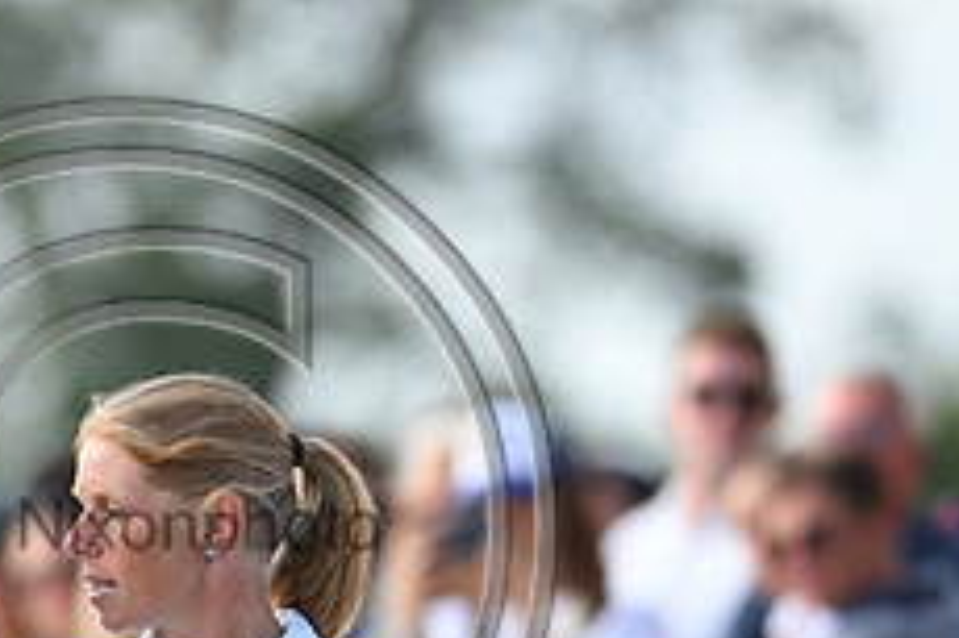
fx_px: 26859
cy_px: 469
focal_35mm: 1009
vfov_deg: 1.4
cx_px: 79
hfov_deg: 2.0
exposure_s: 1/1600
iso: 900
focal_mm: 400
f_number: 5
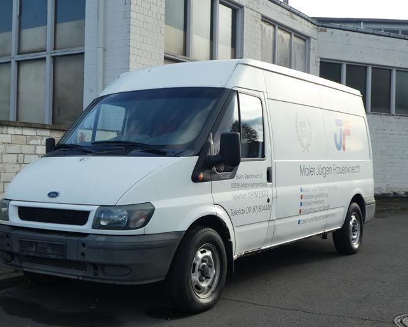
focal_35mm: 45
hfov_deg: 41.0
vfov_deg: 33.4
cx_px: 170
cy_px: 152
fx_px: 544
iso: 80
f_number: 3.7
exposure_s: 1/250
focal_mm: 6.7
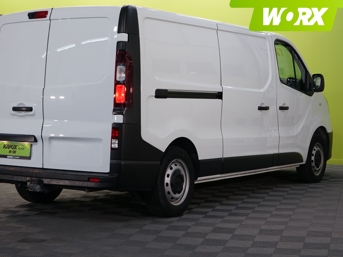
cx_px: 163
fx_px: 713
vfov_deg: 20.4
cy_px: 109
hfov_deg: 27.0
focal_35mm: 72
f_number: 5.6
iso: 400
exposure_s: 1/40
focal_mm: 56
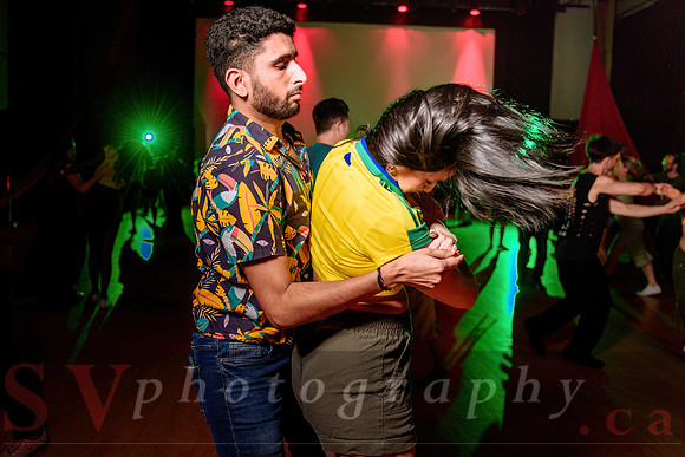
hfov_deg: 56.0
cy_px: 208
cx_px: 312
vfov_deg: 39.1
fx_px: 643
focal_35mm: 34
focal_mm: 31
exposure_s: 1/60
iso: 1000
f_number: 2.8
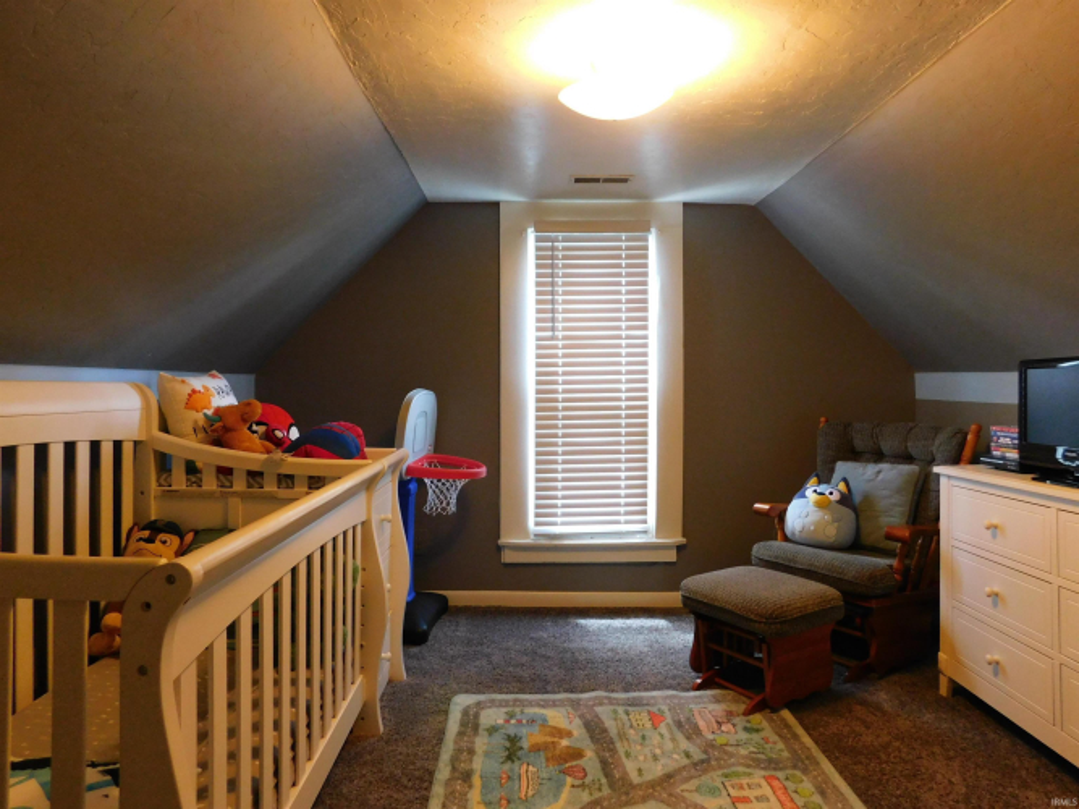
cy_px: 404
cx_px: 540
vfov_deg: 58.9
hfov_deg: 73.9
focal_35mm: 23
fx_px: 717
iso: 400
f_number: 3
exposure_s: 1/20
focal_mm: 4
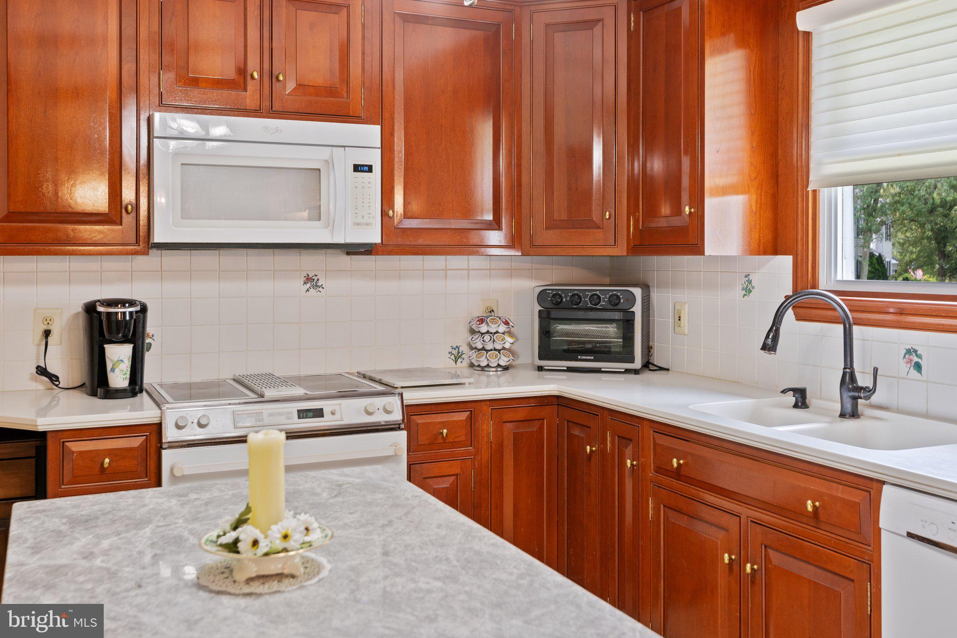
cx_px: 478
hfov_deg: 54.4
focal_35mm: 35
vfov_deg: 37.8
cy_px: 319
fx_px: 930
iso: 320
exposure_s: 1/3
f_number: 7.1
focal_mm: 35
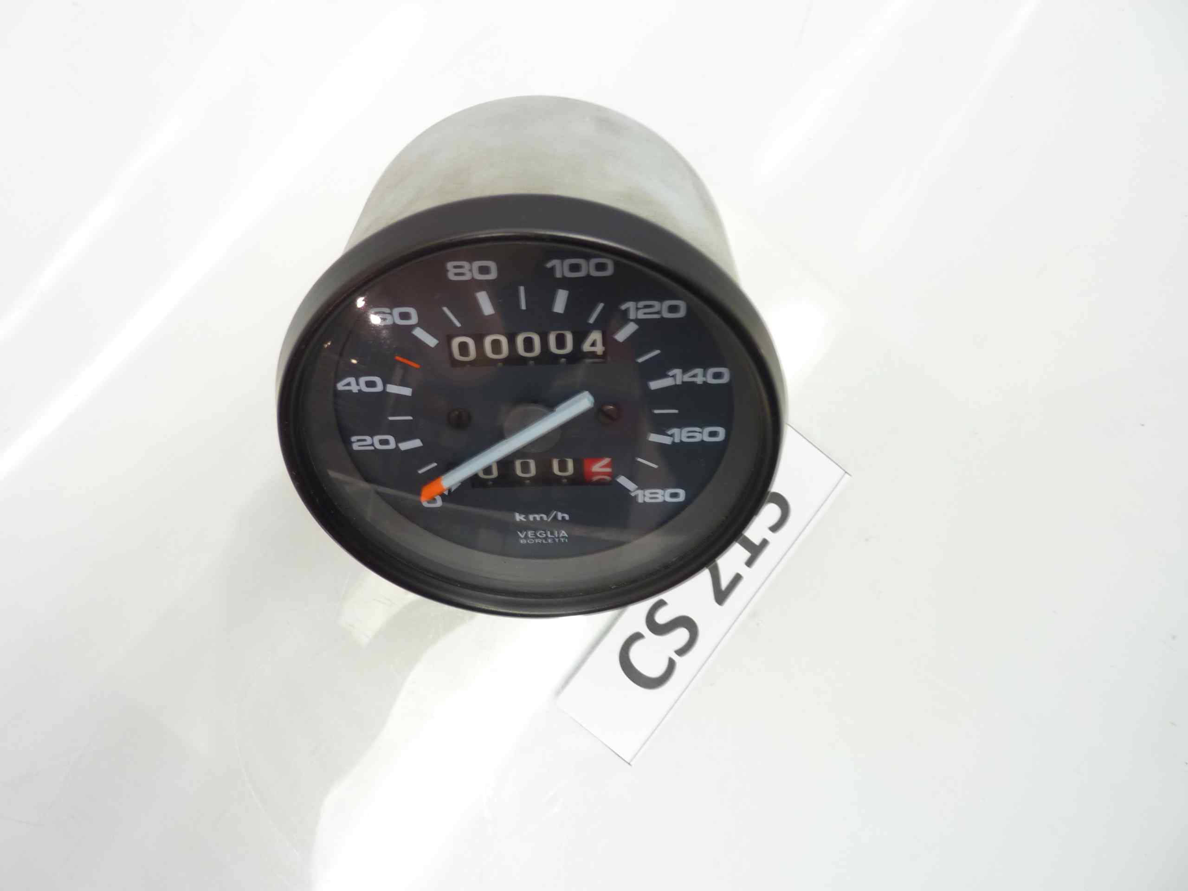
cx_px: 594
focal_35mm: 25
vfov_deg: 54.9
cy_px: 446
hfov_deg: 69.4
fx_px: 858
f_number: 3.3
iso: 80
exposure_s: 1/8
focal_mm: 4.1
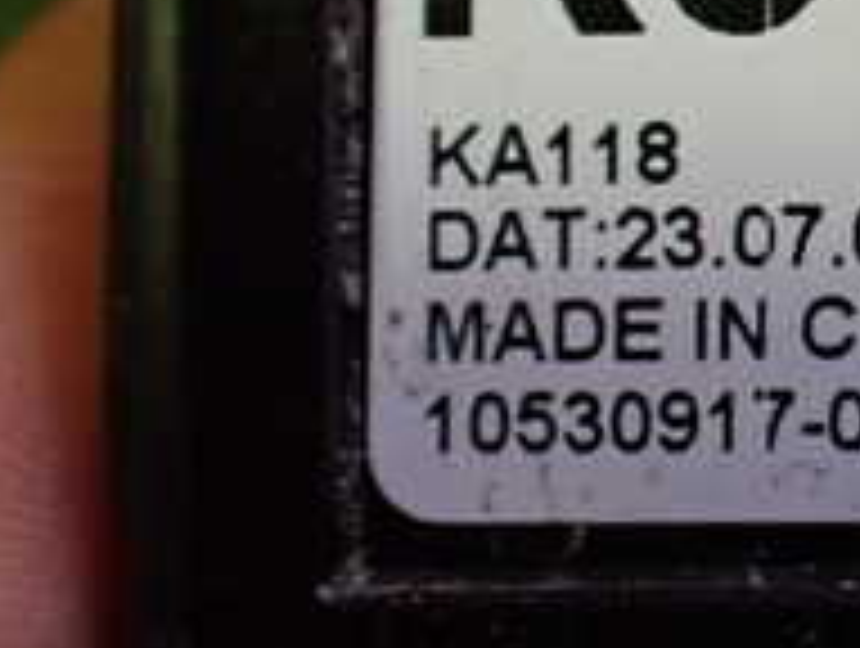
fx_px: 2340
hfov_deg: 19.1
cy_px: 112
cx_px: 1157
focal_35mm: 94
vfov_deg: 15.7
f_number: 2.3
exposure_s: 1/125
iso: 640
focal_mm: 5.4
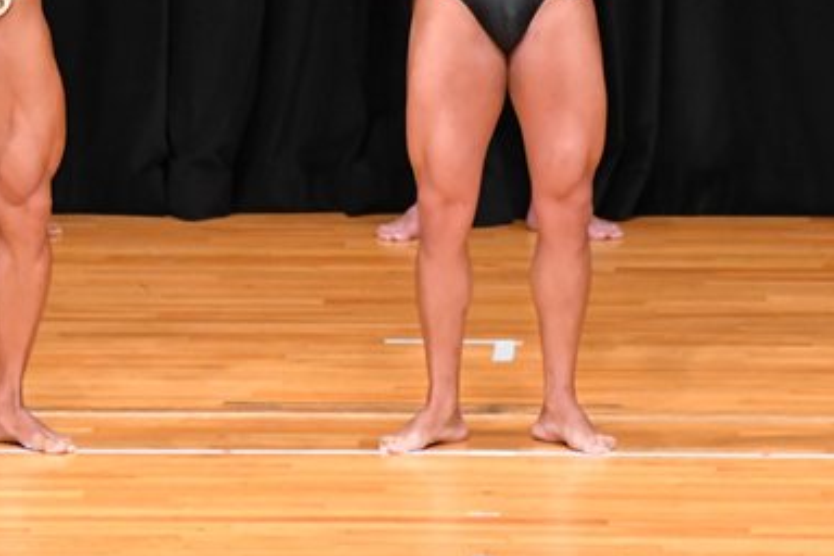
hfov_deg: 3.8
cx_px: 99
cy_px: 11
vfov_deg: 2.5
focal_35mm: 545
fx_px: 12625
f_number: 5.6
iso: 5000
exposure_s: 1/400
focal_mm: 180
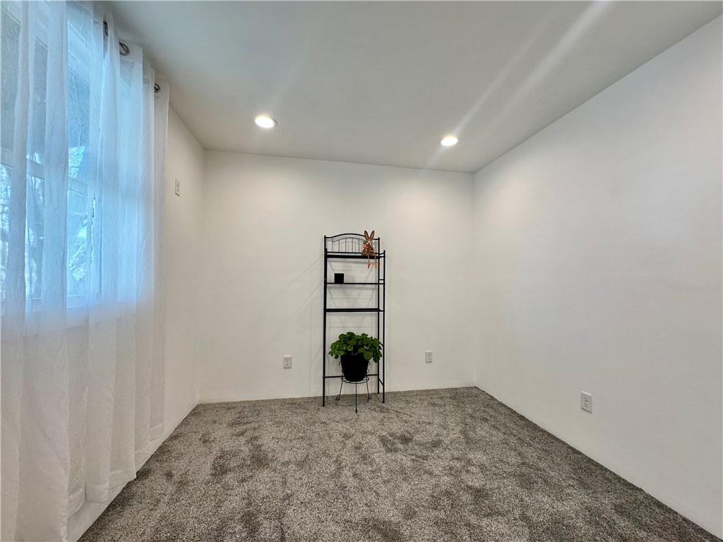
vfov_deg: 85.7
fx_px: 292
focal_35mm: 14
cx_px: 362
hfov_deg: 102.1
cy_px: 271
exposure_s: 1/120
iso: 100
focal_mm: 2.22
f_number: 2.2
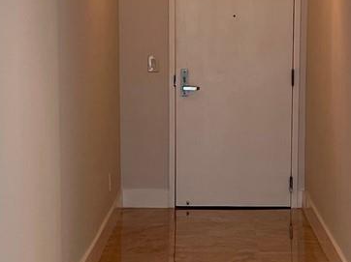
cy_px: 184
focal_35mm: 115
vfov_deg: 12.8
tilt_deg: -7.7
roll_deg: -0.4
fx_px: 1165
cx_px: 225
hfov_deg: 17.1
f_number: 1.5
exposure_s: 1/145
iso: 64
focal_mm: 5.7
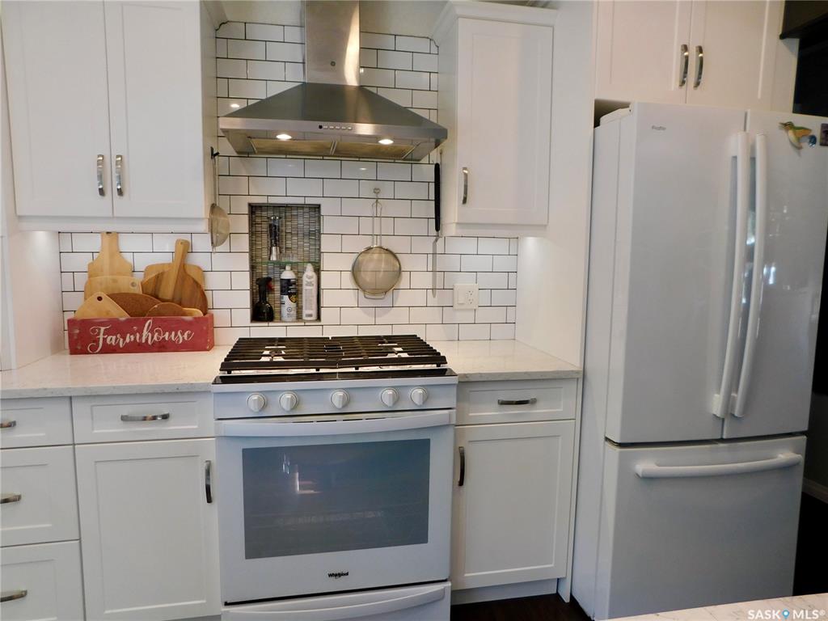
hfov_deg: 73.9
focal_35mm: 23
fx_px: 550
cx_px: 414
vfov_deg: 58.9
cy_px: 310
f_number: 3
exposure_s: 1/50
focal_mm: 4
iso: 125
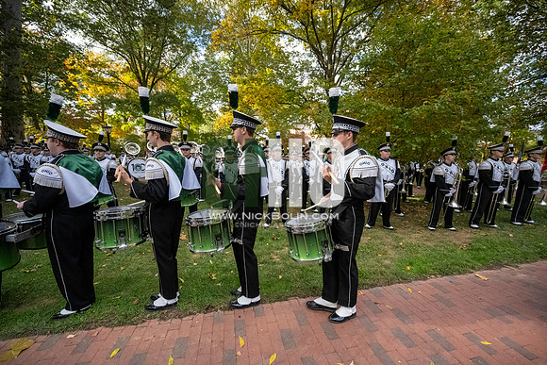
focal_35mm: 14
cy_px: 182
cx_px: 274
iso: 6400
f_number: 4
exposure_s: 1/8000
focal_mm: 14
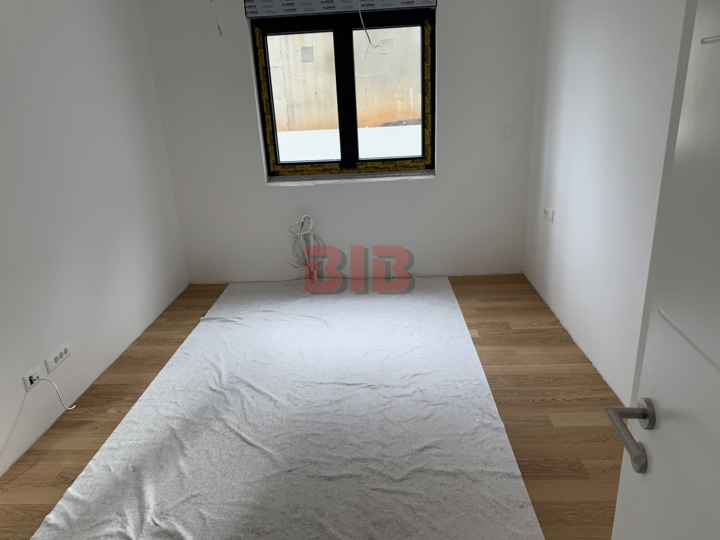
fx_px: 499
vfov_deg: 56.8
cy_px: 270
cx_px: 360
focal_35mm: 24
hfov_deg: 71.6
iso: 80
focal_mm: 6.76
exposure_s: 1/329
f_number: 1.78
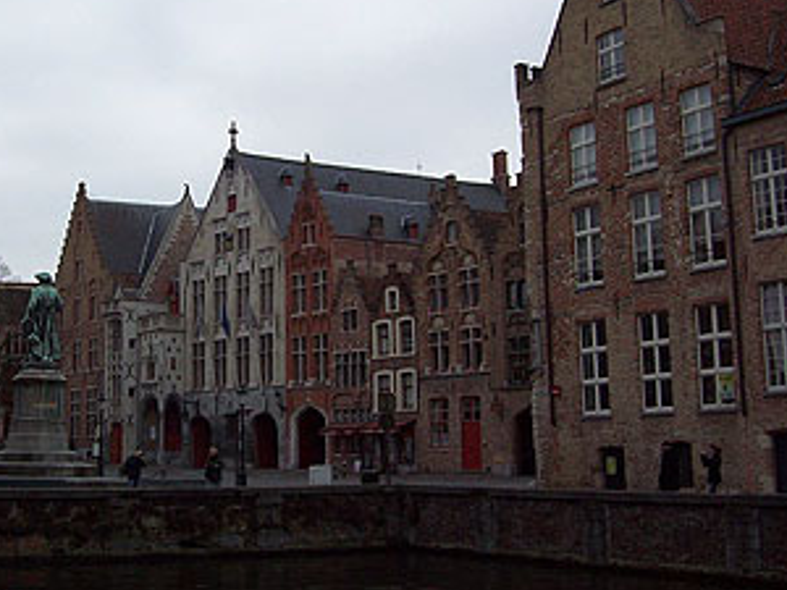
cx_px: 241
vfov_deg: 26.9
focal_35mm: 54
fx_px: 1228
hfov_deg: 35.1
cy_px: 194
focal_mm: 6
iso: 80
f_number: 4.8
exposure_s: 1/248
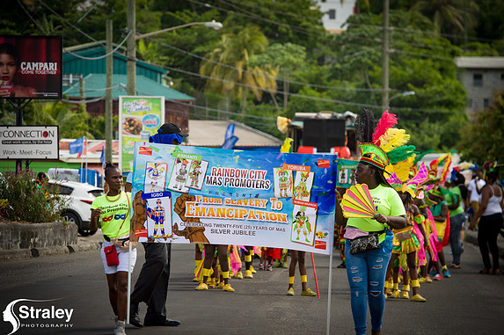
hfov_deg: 12.3
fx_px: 2336
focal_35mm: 167
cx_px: 250
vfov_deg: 8.2
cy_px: 169
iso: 100
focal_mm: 165
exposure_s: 1/640
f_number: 6.3
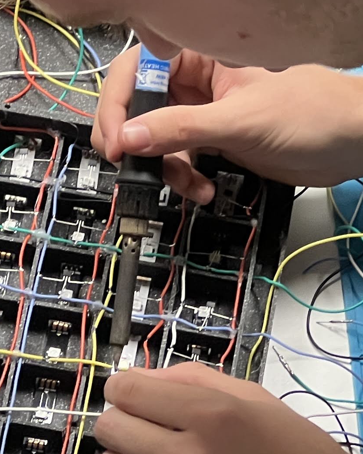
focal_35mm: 291
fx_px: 3907
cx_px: -47
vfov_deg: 6.6
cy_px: 279
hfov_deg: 5.3
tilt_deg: -55.0
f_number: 2.8
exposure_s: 1/50
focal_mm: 9
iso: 320
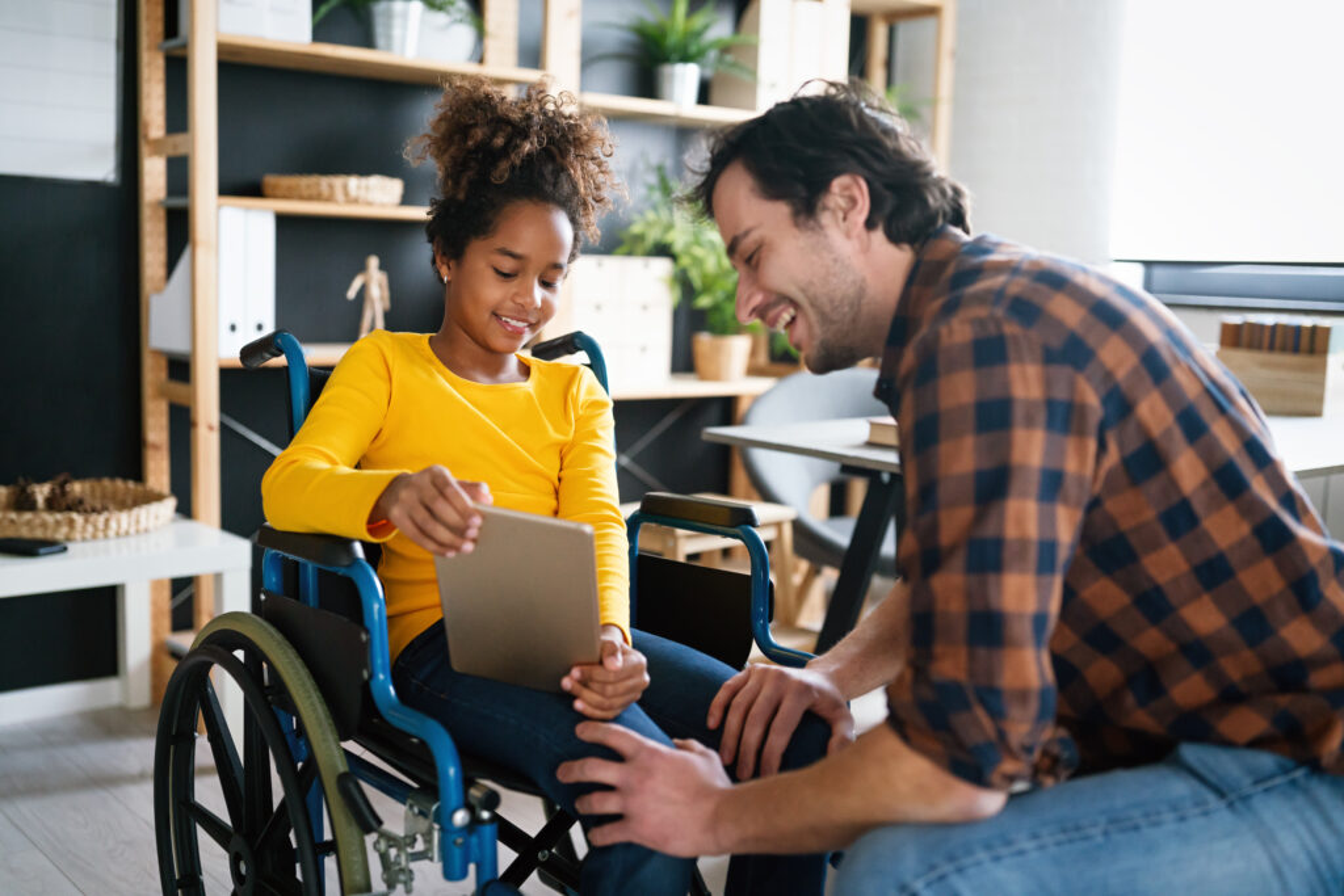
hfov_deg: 48.5
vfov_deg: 33.4
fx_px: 1493
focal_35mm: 40
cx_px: 672
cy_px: 448
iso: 2500
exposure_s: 1/320
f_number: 1.8
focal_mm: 40
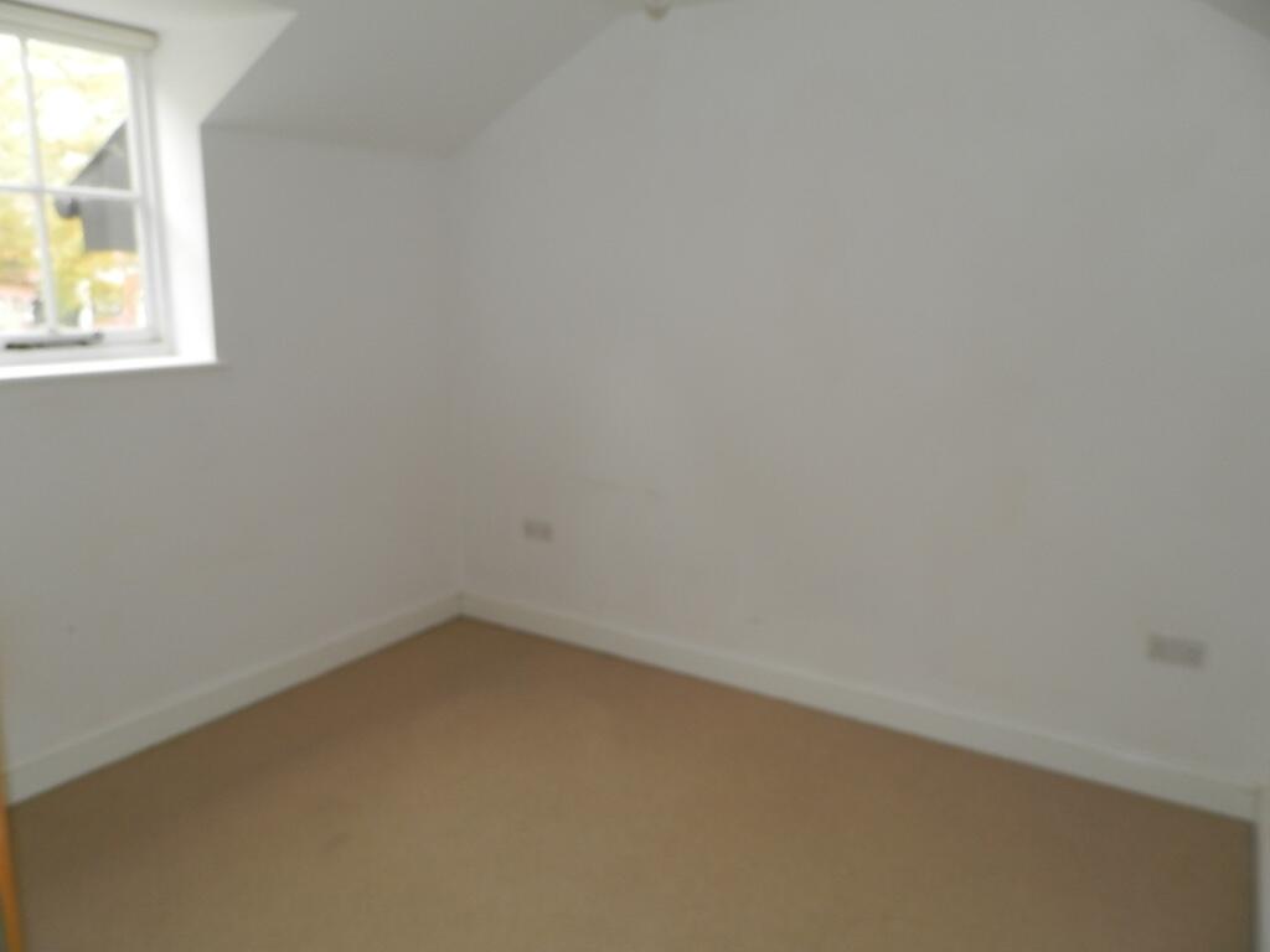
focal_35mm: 25
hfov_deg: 69.4
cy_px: 476
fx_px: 917
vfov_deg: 54.9
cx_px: 635
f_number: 3.1
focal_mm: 4.5
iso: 100
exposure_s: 1/30
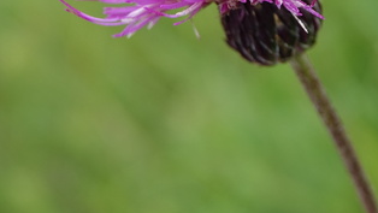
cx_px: 307
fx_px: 1284
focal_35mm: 128
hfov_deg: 16.6
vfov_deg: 9.3
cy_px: -90
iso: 100
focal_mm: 14.65
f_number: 3.2
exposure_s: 1/250
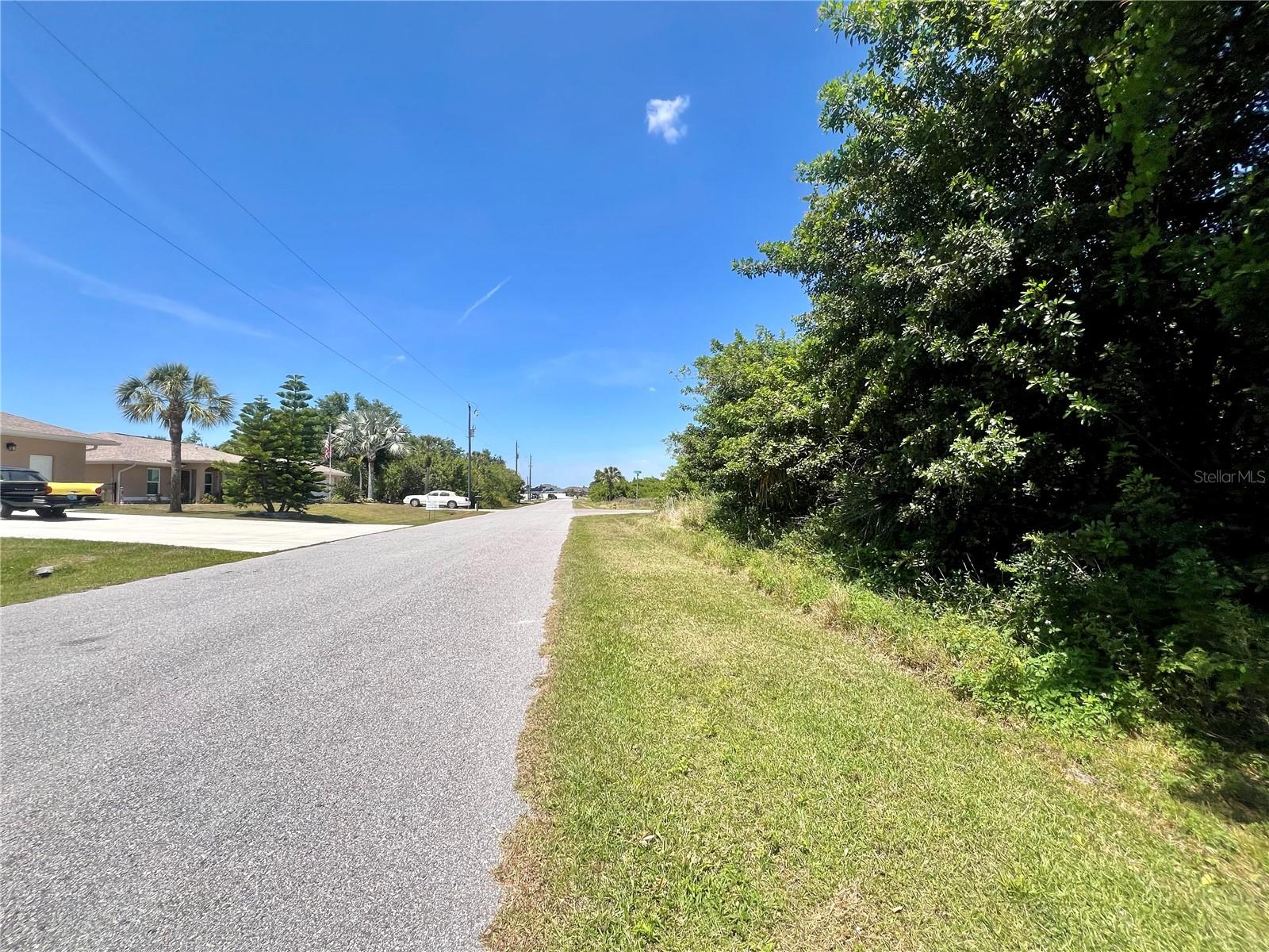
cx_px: 634
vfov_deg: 89.9
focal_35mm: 13
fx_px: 477
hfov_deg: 106.2
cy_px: 476
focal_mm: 1.57
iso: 32
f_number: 1.8
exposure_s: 1/1754
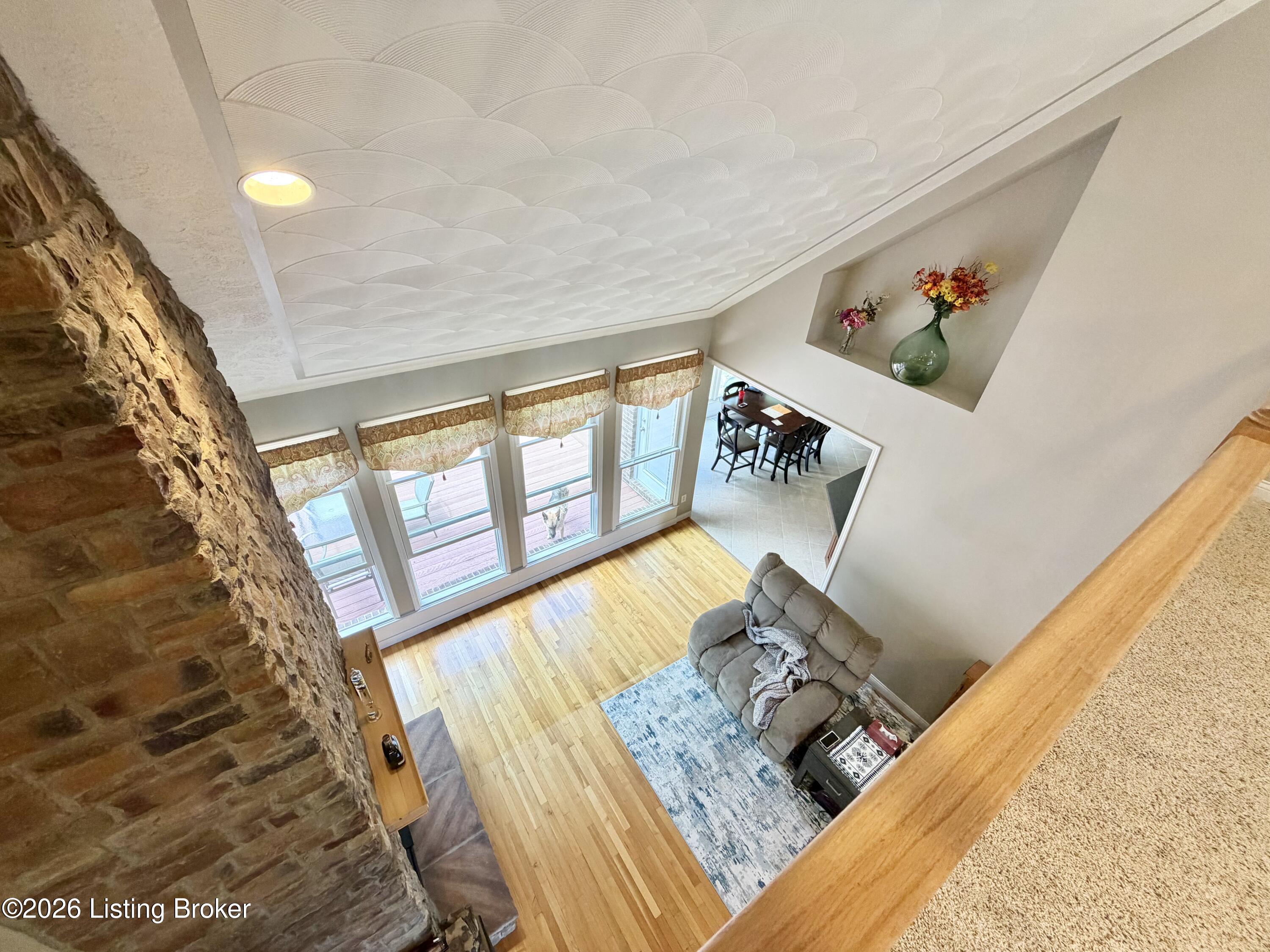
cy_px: 476
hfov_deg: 102.1
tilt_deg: -35.8
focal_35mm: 14
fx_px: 514
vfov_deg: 85.7
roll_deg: -3.3
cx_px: 635
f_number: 2.2
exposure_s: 1/60
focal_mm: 2.22
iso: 160
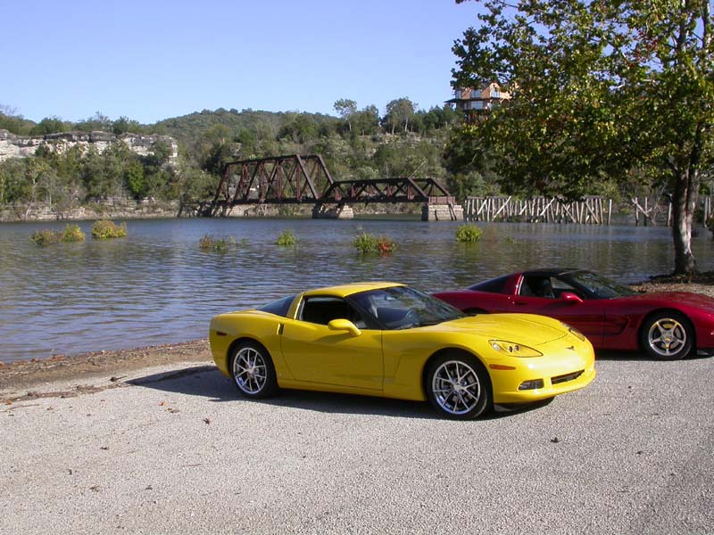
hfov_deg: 49.0
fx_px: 784
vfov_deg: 37.7
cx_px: 357
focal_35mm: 38
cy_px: 268
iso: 100
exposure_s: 1/297
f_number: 6.7
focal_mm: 7.85
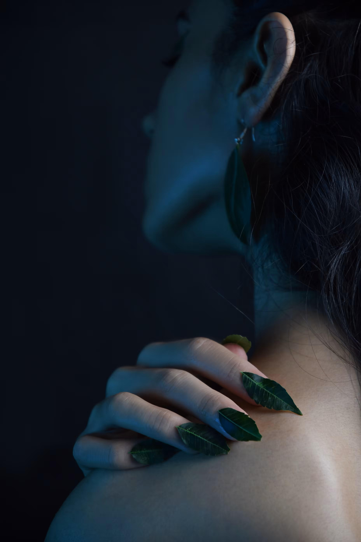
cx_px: 180
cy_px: 271
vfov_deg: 17.1
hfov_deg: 11.4
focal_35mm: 120
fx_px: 1805
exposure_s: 1/100
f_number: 4
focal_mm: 80
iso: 800
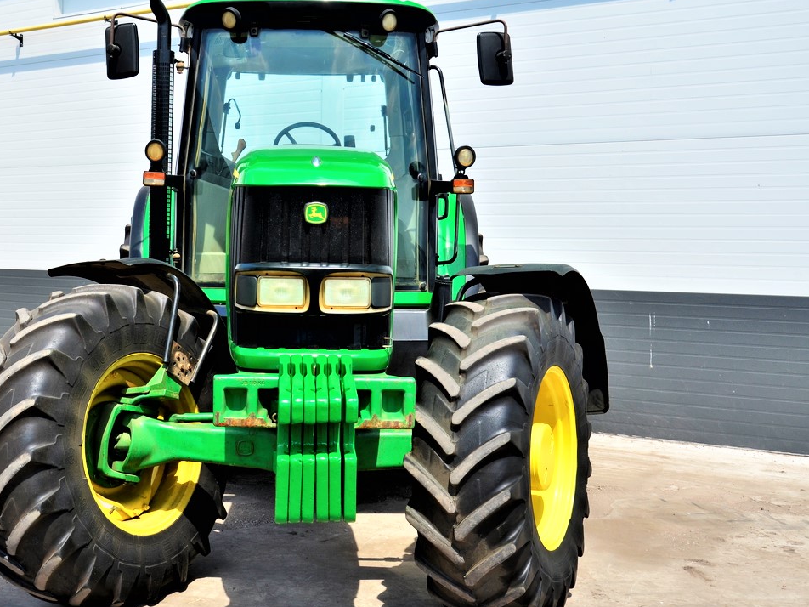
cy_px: 312
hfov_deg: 45.7
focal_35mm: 41
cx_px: 297
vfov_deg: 35.4
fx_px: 950
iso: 125
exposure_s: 1/320
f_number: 7.1
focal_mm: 21
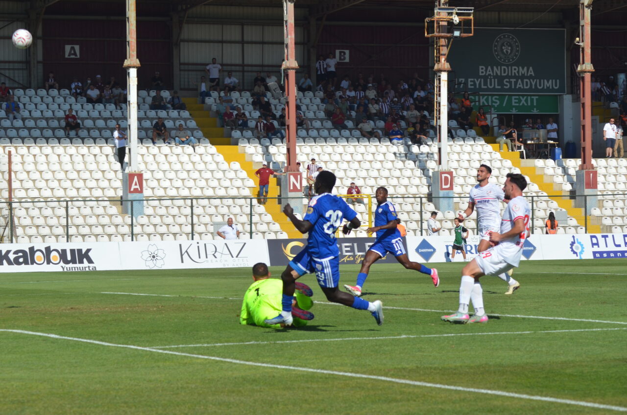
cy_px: 208
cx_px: 314
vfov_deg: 10.1
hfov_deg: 15.2
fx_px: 2347
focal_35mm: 135
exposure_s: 1/1000
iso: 200
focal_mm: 90
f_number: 8
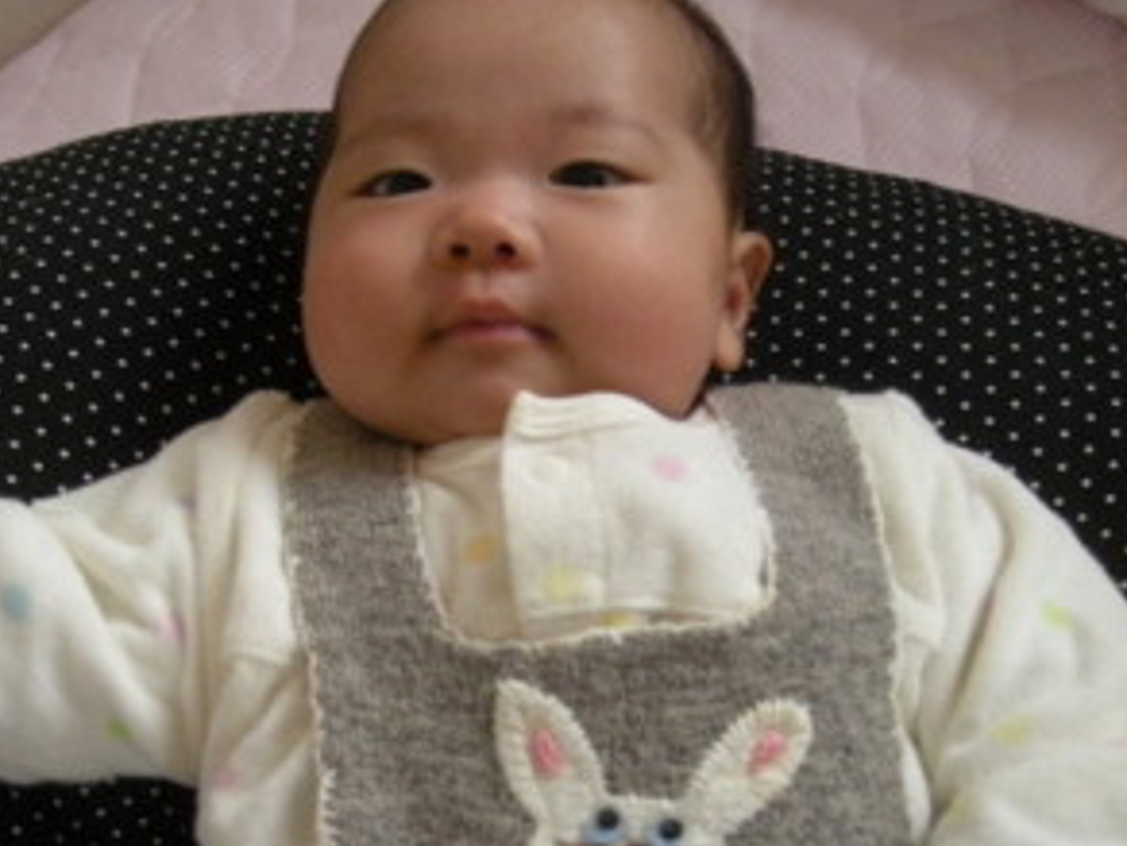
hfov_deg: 35.4
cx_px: 463
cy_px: 518
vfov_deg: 27.0
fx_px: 1758
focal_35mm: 54
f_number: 2.8
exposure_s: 1/30
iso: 400
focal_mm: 5.7
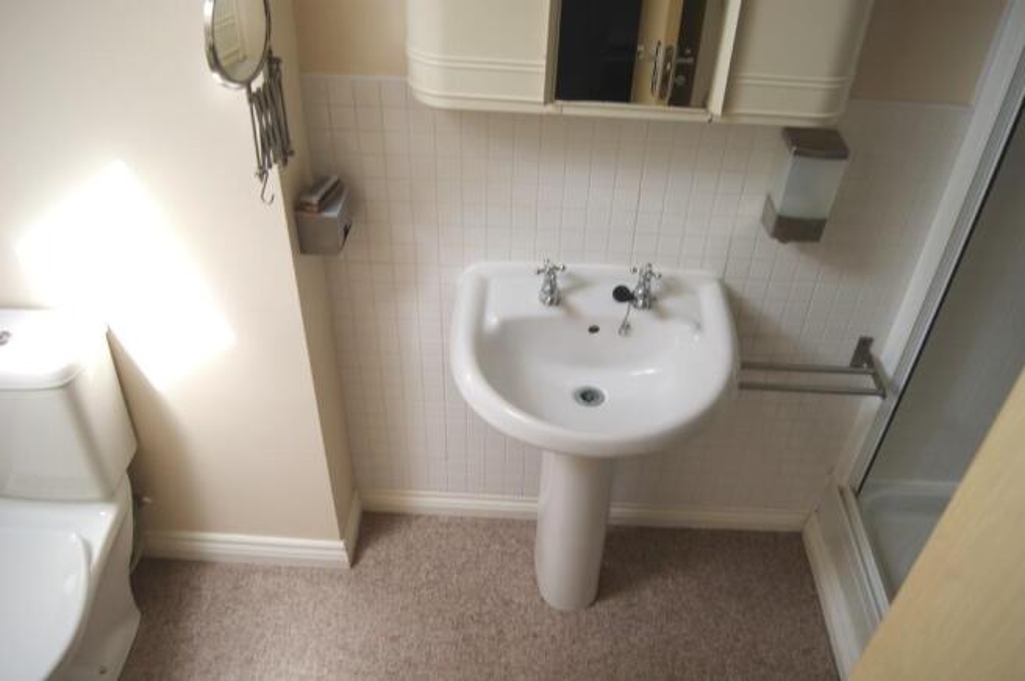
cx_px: 512
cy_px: 340
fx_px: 1109
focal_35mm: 39
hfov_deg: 49.6
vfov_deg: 34.1
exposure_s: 1/50
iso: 100
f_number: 5
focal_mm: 26
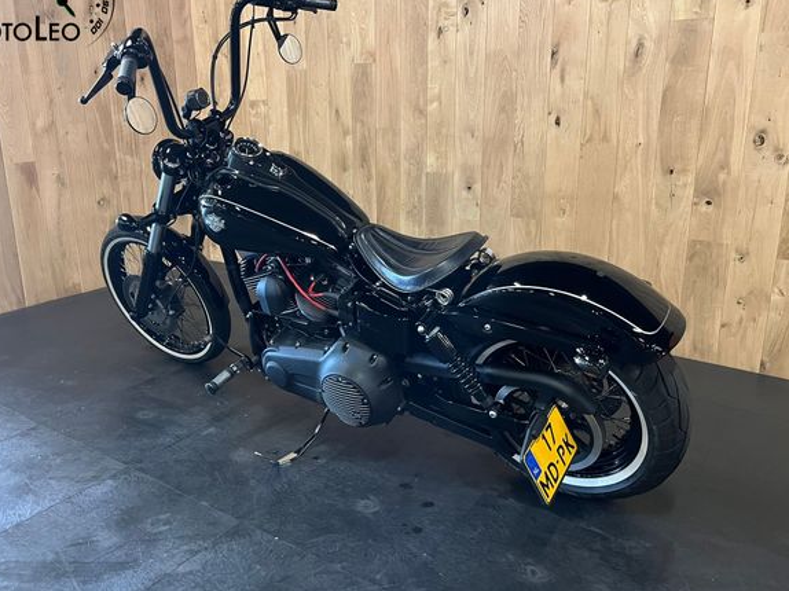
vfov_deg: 48.2
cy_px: 275
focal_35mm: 29
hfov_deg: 61.7
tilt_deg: -15.1
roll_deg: +0.4
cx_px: 382
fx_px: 661
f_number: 1.6
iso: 640
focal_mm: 5.1
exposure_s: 1/33
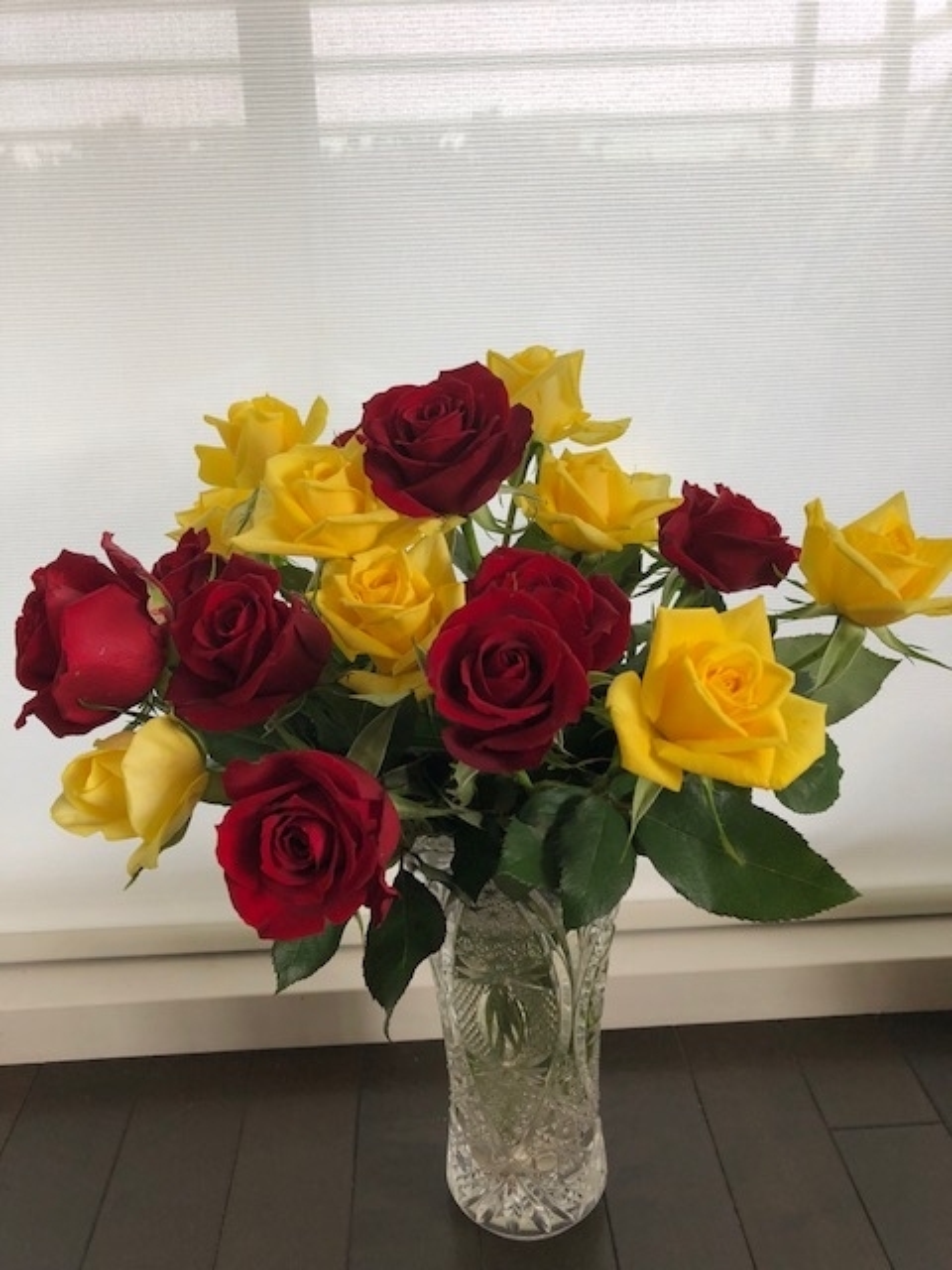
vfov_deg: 63.4
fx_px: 1027
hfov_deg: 49.7
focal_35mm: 28
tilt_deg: -19.7
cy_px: 635
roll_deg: +1.7
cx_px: 476
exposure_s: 1/120
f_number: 1.8
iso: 50
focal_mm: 3.99
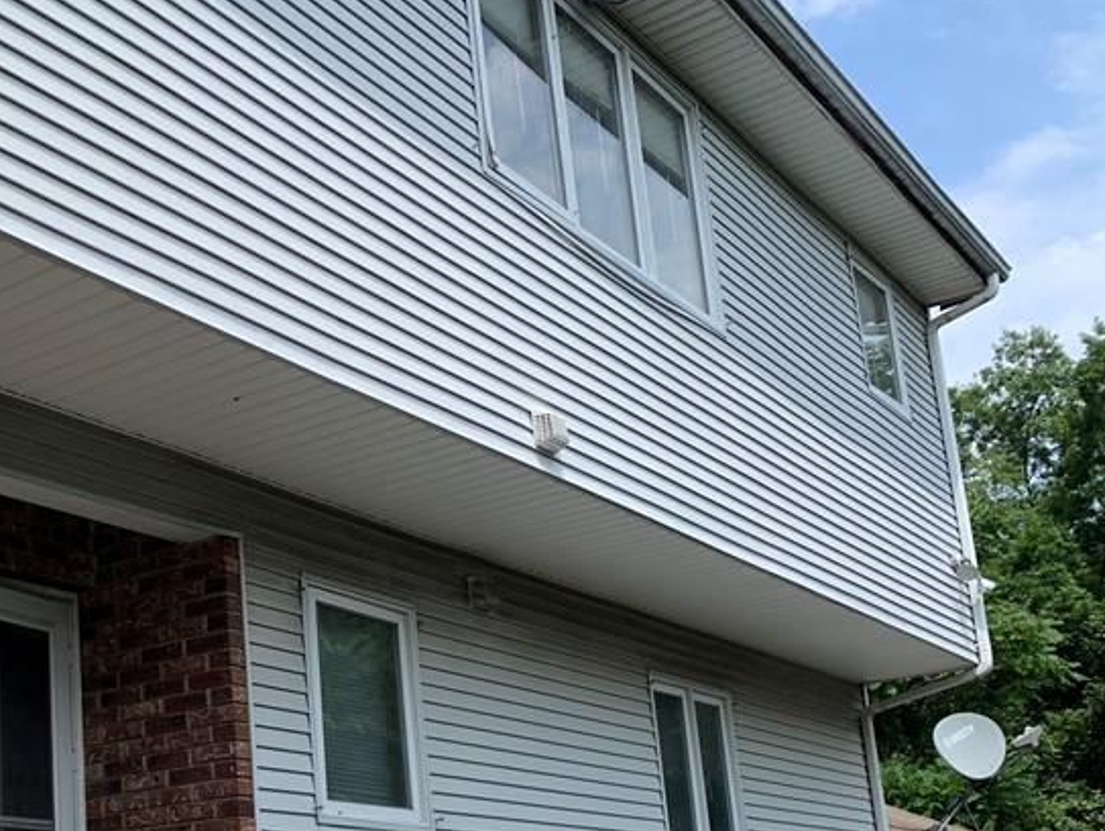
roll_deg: +1.9
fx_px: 1565
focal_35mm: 49
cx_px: 94
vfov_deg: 29.2
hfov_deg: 36.3
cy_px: 640
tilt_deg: +12.7
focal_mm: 4.25
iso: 25
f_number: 1.8
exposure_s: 1/1406
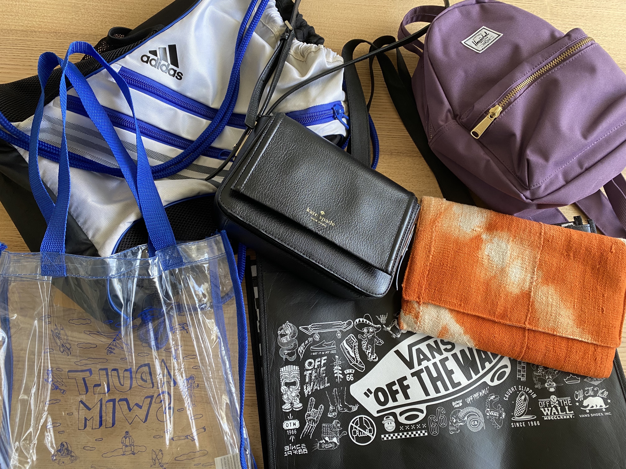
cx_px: 313
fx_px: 470
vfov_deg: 53.1
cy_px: 234
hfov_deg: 67.3
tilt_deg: -77.2
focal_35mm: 26
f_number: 1.8
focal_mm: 4.25
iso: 125
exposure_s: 1/82
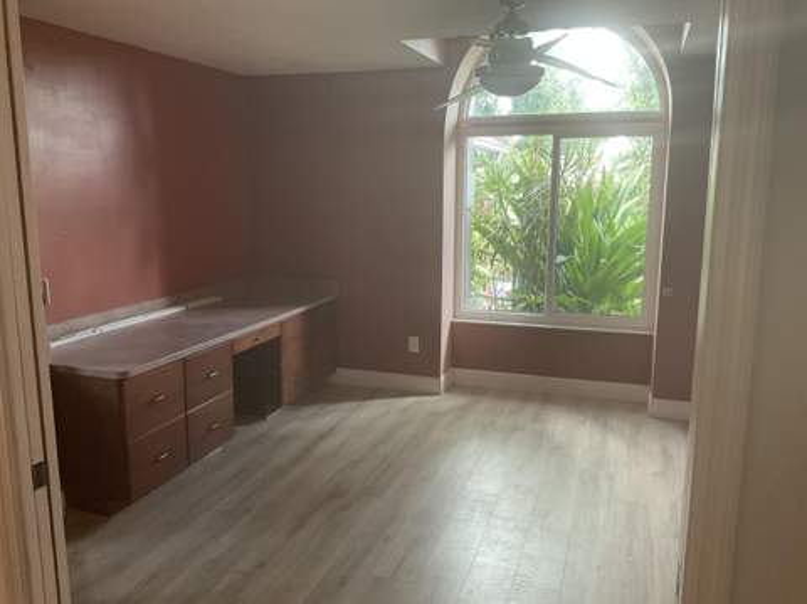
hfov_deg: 61.7
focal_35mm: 29
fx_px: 675
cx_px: 404
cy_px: 302
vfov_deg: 48.2
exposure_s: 1/50
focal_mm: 3
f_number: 1.8
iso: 160
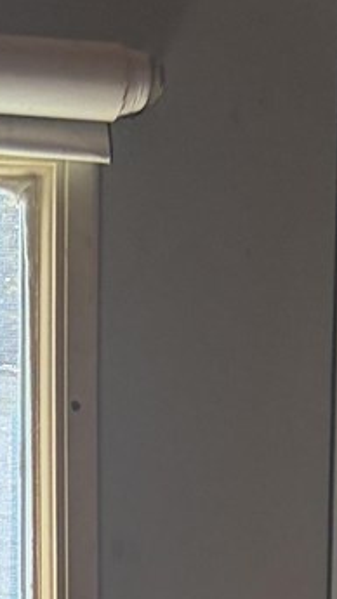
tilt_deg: -11.8
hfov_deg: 6.3
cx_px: -276
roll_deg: -0.3
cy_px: 1609
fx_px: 3003
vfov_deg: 9.6
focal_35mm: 189
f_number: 1.6
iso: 50
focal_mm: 5.96
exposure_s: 1/122
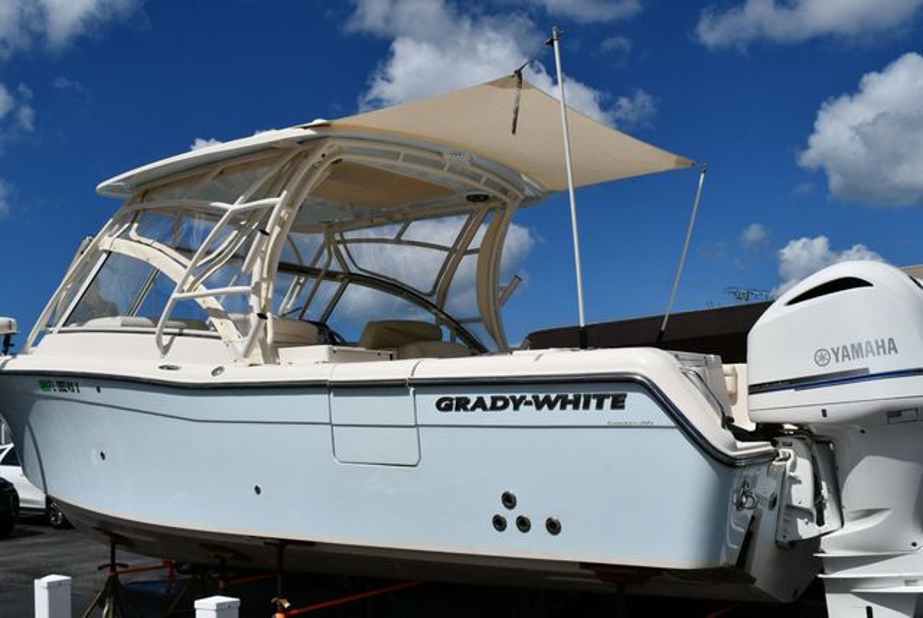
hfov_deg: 53.1
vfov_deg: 36.9
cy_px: 309
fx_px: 924
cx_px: 462
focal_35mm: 36
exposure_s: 1/500
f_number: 11
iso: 100
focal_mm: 18
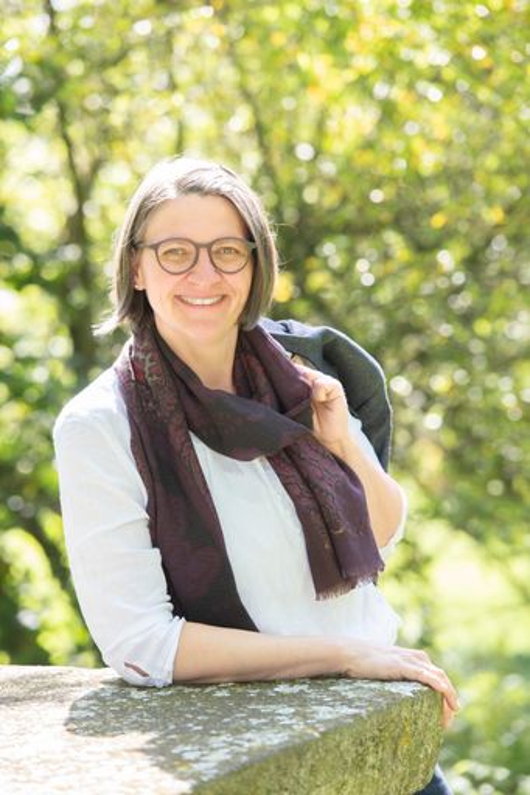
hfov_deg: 8.6
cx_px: 265
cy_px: 398
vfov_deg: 12.8
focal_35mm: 160
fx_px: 3535
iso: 320
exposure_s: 1/200
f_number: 4.5
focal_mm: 160
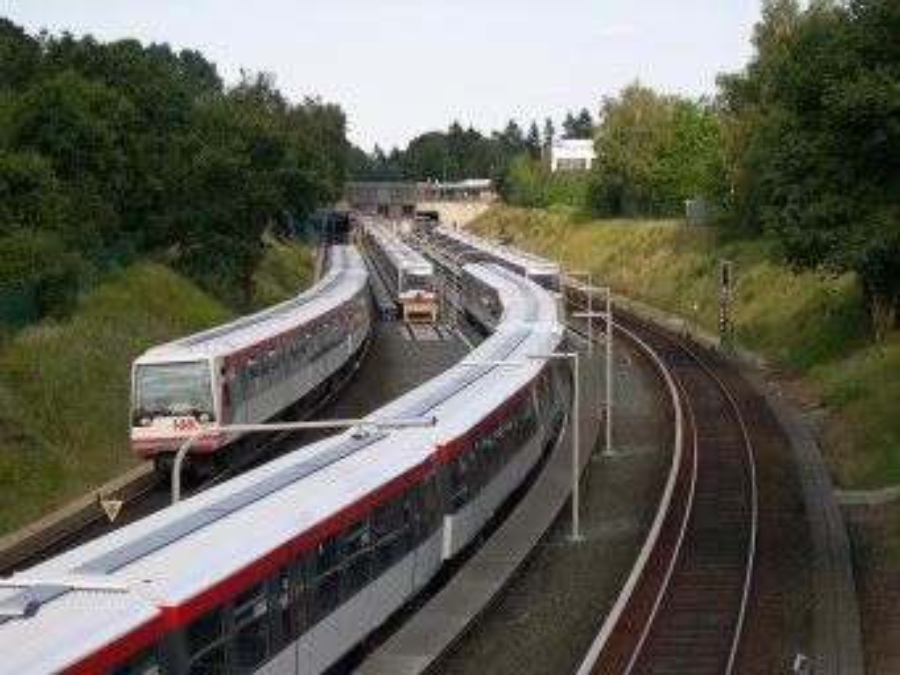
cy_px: 338
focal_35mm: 77
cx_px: 450
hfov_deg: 25.3
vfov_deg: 19.2
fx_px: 2003
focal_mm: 16.3
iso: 100
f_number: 4
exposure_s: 1/317
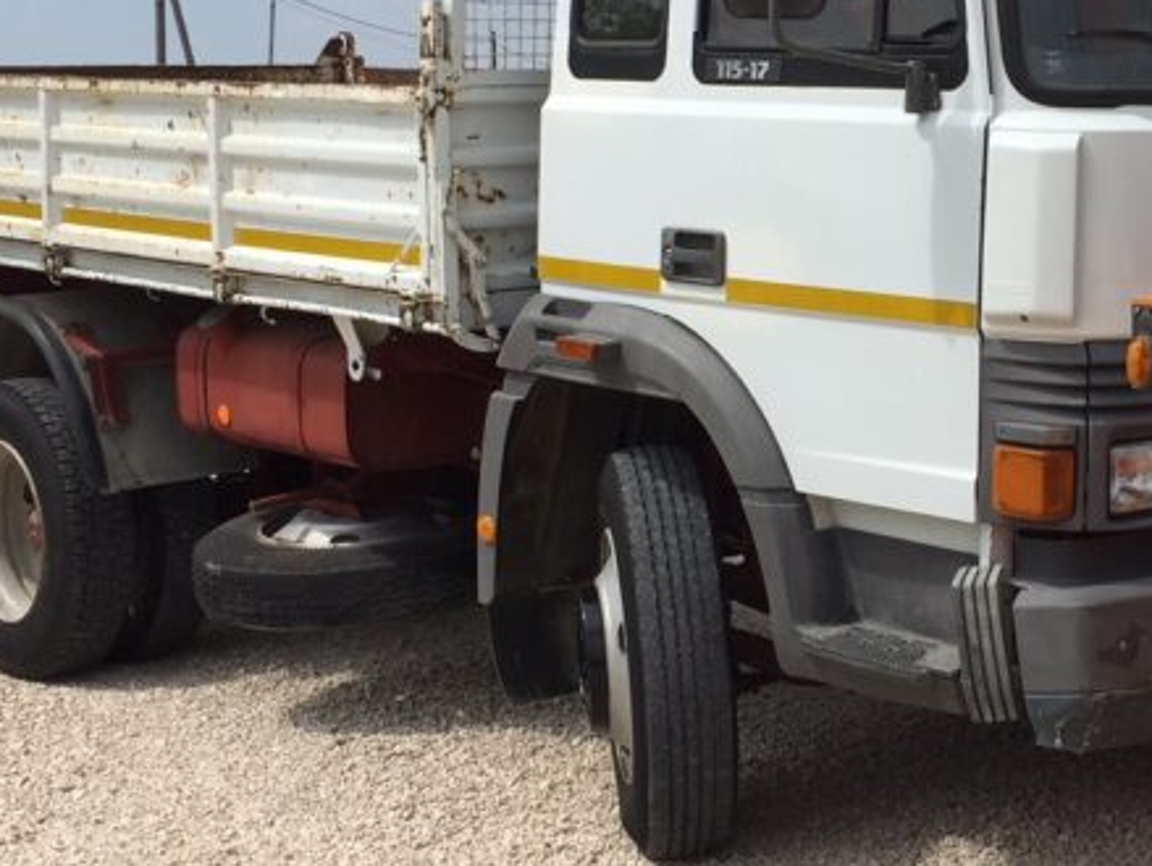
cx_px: 955
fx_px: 2265
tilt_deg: -4.5
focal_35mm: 68
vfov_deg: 21.6
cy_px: 332
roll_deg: +0.7
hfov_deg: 27.8
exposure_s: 1/3597
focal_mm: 4.15
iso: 32
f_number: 2.2
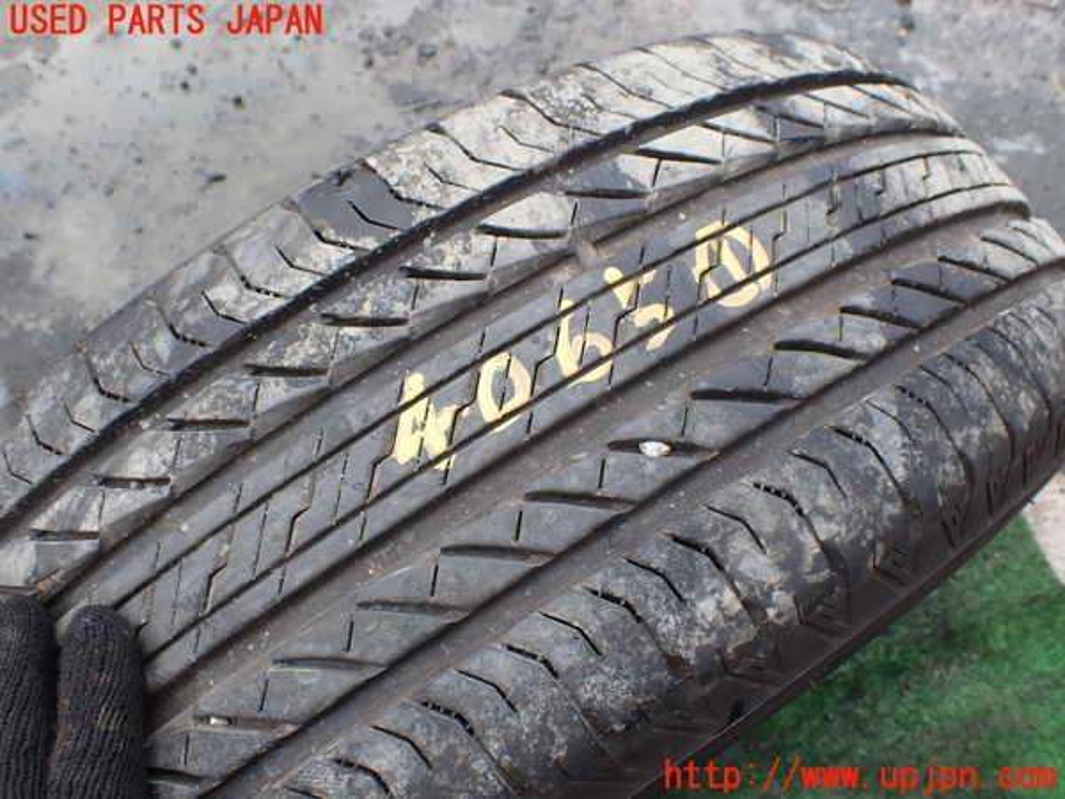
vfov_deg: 46.8
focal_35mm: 30
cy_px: 400
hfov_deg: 60.0
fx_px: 923
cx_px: 532
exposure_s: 1/320
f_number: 3.2
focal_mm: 5.4
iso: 100
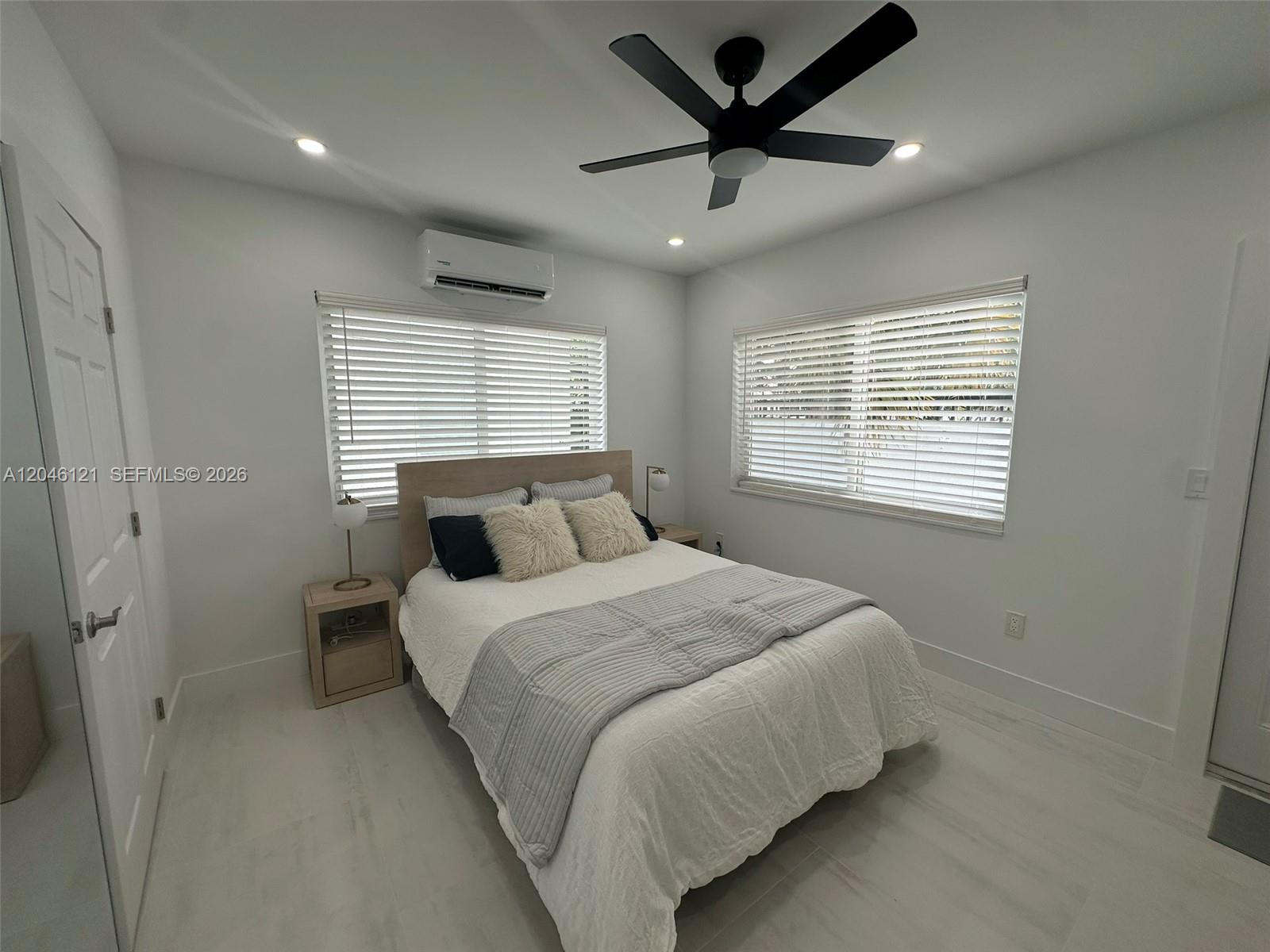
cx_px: 635
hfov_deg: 102.1
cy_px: 476
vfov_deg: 85.7
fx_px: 514
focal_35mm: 14
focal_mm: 2.22
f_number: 2.2
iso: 40
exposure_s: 1/120
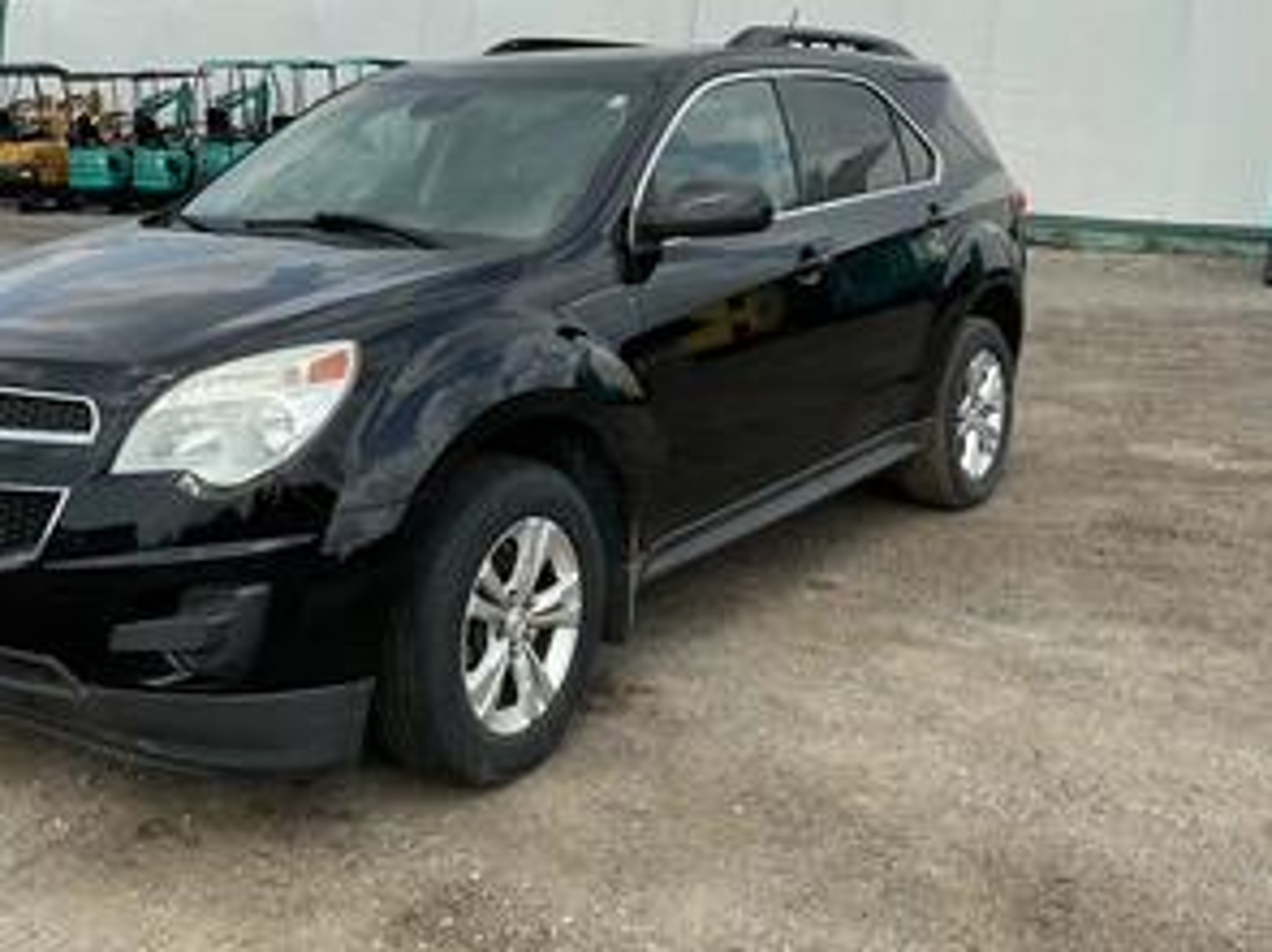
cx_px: 448
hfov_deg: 48.4
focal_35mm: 38
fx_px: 1396
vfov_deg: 37.5
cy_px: 358
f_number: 1.8
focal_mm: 3
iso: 25
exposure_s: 1/1577
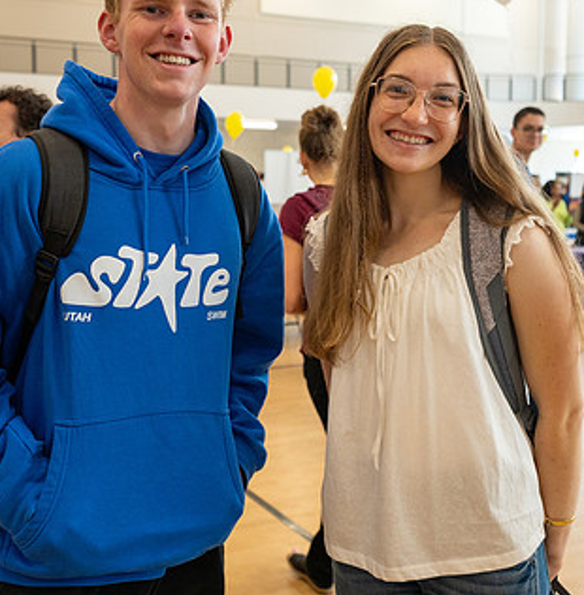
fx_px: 848
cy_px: 252
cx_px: 279
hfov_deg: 38.0
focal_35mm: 44
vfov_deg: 38.6
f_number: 2.8
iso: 400
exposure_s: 1/200
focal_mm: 24
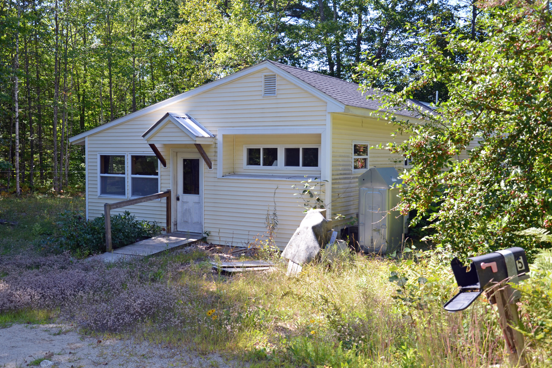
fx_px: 590
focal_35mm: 39
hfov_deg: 50.1
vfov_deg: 34.6
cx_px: 269
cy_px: 185
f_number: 6.3
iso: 200
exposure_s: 1/160
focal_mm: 25
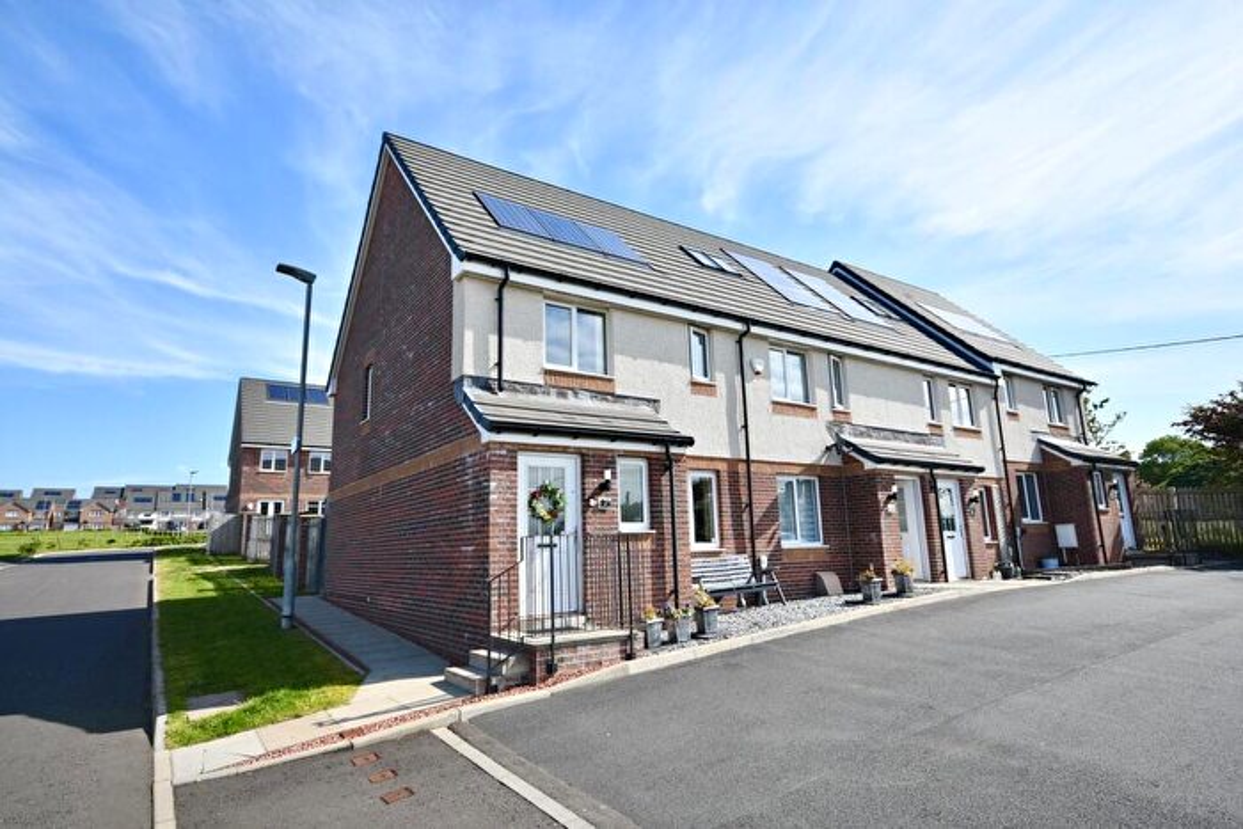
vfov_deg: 64.6
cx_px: 622
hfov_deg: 86.9
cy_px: 414
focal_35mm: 19
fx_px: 656
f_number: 6.3
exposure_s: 1/320
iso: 100
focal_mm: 13
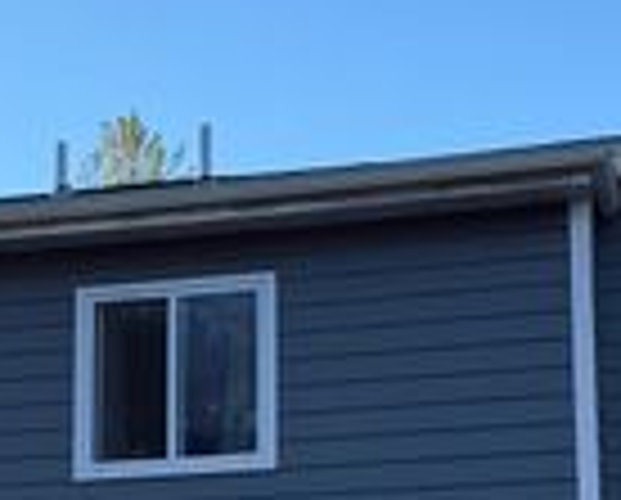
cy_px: 538
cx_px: 212
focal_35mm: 113
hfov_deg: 16.9
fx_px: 2081
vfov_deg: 13.4
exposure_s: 1/1292
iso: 80
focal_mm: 6.76
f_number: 1.78
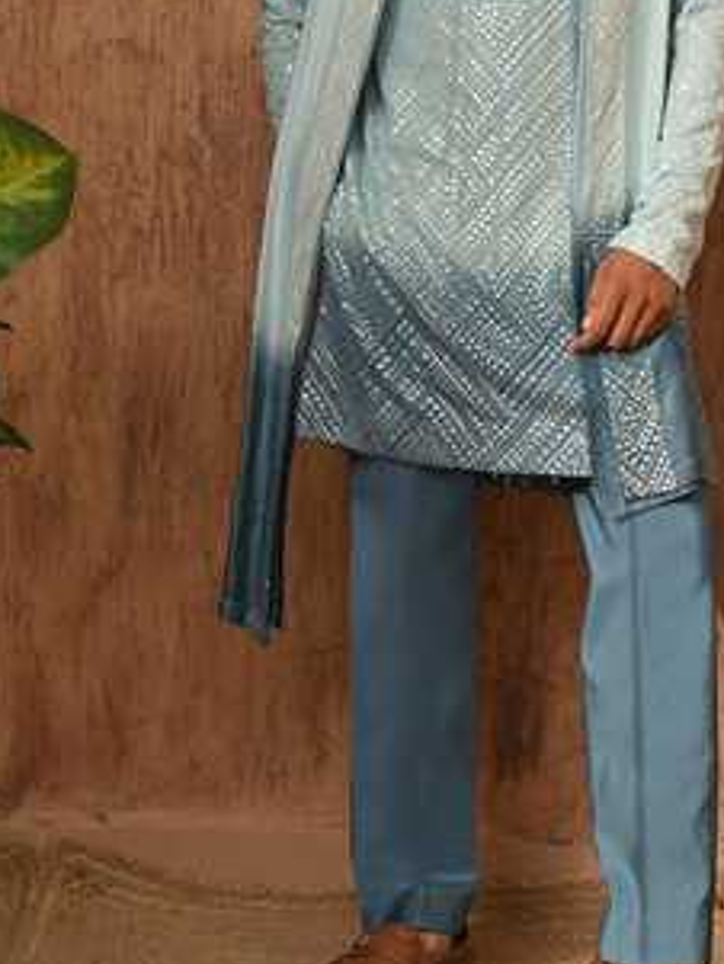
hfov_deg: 20.3
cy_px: 290
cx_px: 545
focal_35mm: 72
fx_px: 2006
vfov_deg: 26.8
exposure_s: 1/100
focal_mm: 43
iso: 250
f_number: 8
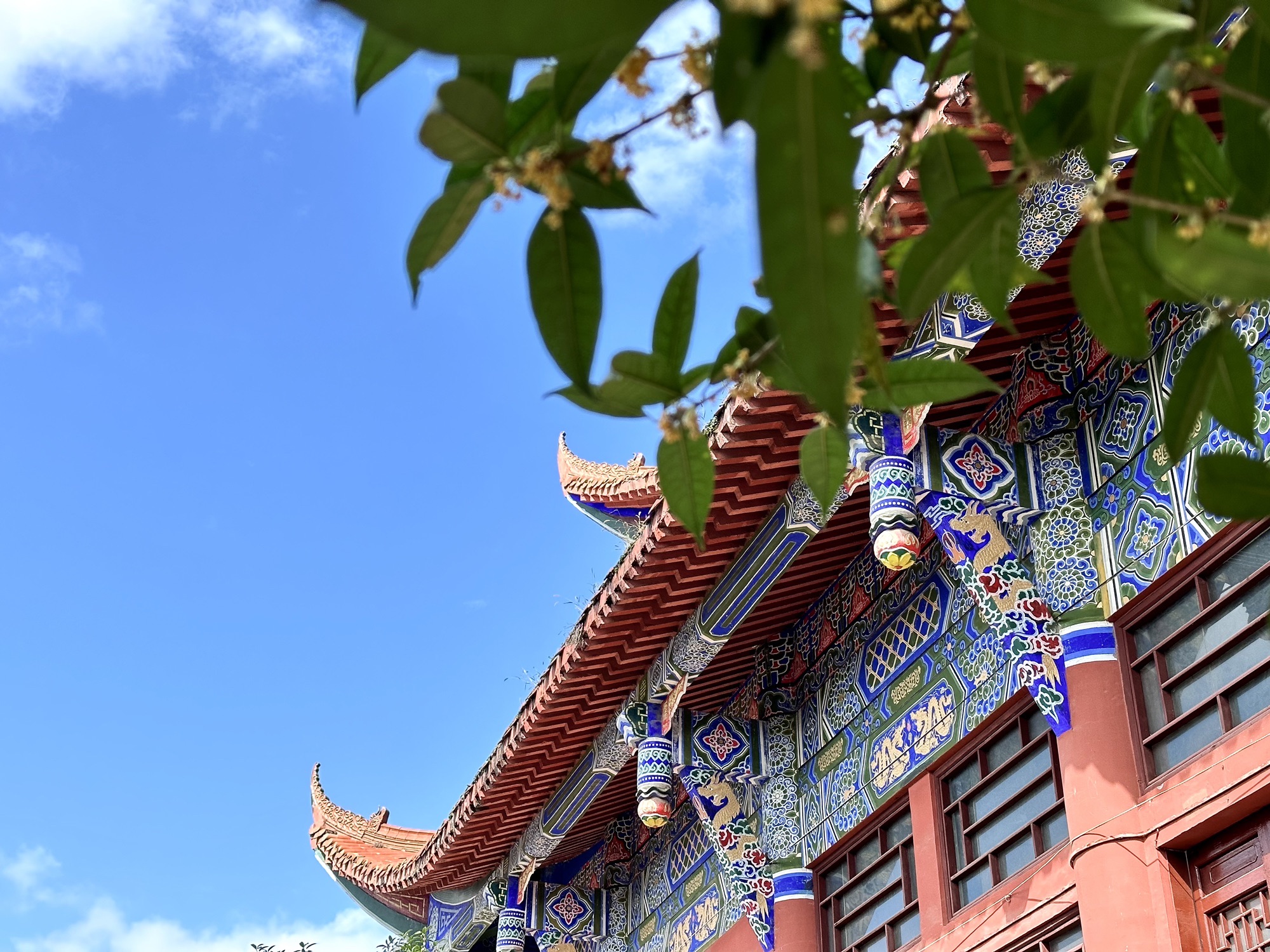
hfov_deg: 39.7
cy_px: 476
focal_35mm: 48
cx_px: 635
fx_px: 1761
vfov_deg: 30.3
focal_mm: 6.86
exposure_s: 1/740
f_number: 1.78
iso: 64
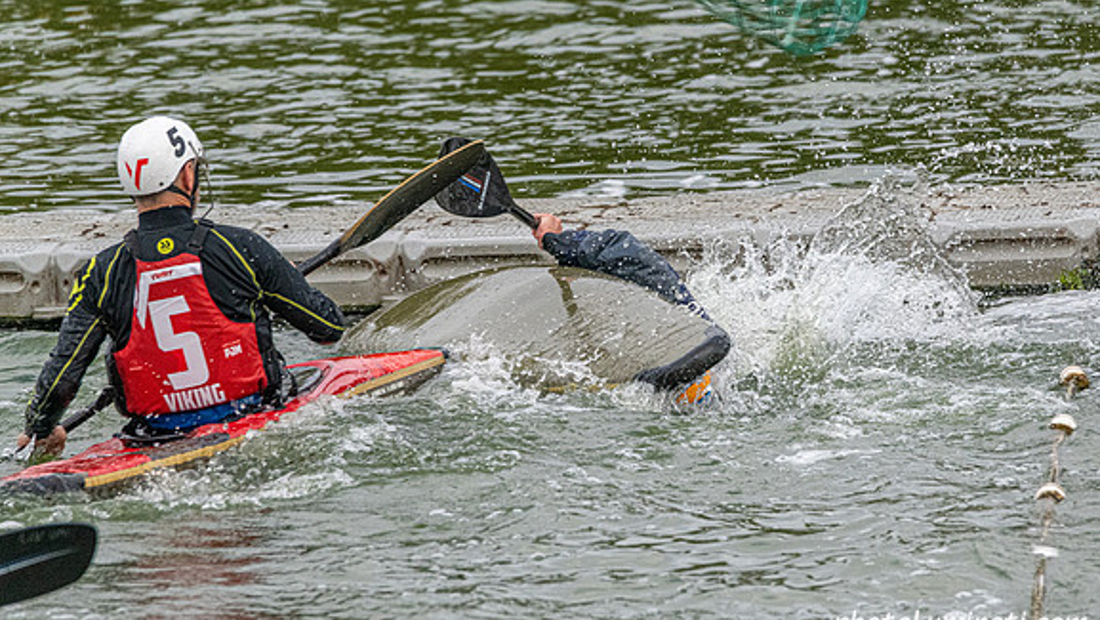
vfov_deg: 2.5
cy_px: 334
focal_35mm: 486
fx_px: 14180
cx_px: 634
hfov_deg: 4.4
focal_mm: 400
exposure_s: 1/2000
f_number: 9
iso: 3200
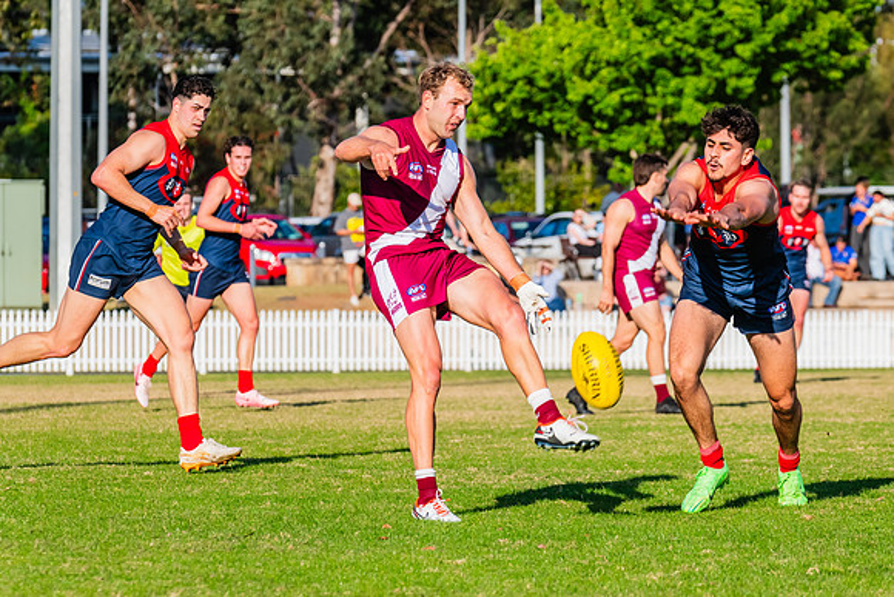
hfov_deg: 6.9
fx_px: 7380
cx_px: 524
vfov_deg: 4.6
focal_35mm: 297
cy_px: 307
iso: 800
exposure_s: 1/1250
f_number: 11
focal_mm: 250
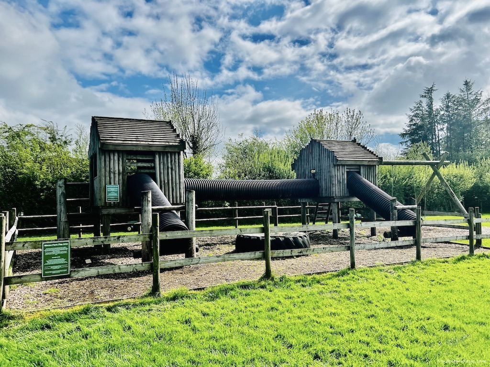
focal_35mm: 26
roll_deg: +0.6
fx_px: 368
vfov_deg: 53.1
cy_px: 184
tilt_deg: +0.4
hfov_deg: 67.3
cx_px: 245
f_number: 1.5
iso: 50
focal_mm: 5.7
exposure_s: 1/8000
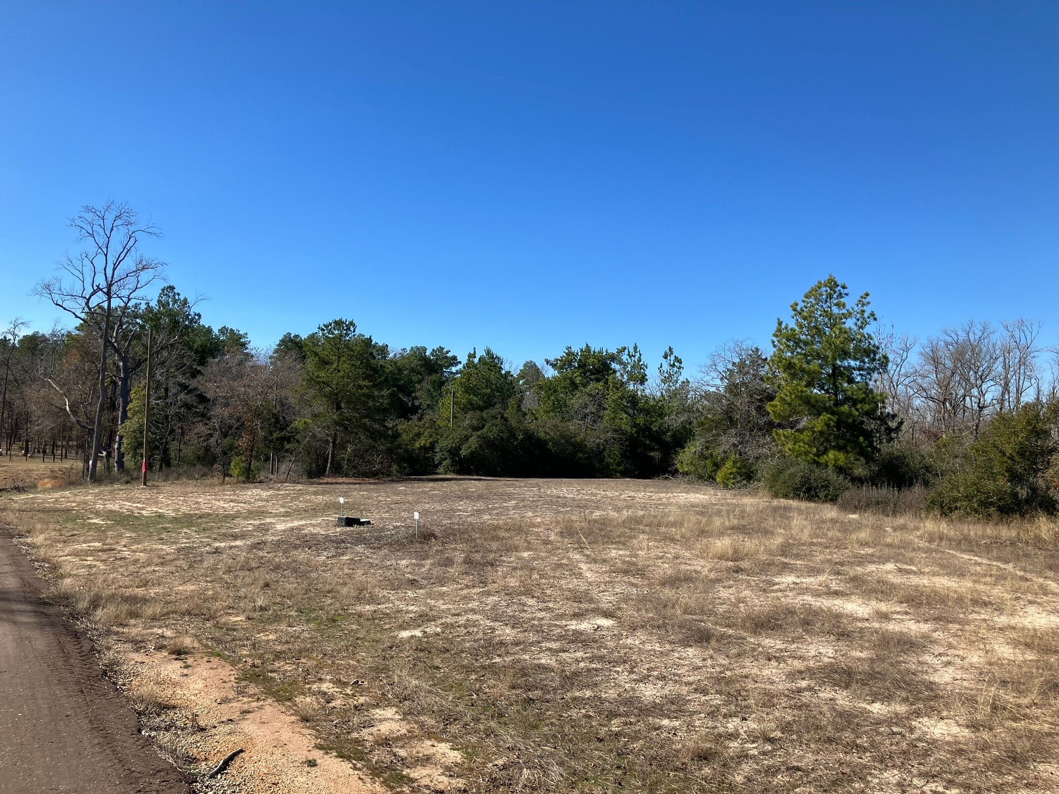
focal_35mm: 28
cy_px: 397
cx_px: 530
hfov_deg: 63.4
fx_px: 857
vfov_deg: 49.7
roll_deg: -1.6
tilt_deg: +3.6
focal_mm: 3.99
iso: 32
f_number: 1.8
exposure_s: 1/1799
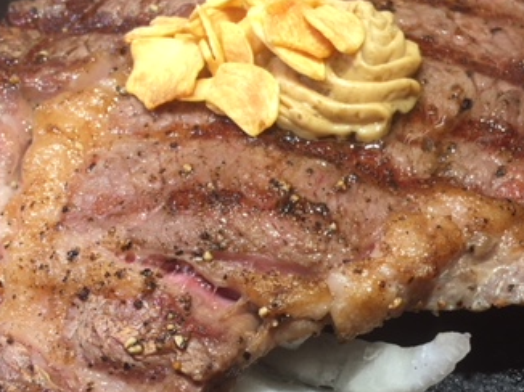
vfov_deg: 25.6
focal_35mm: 57
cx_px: 288
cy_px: 241
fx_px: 862
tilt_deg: -53.8
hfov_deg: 33.8
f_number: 2.2
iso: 25
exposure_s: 1/60
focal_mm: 4.15
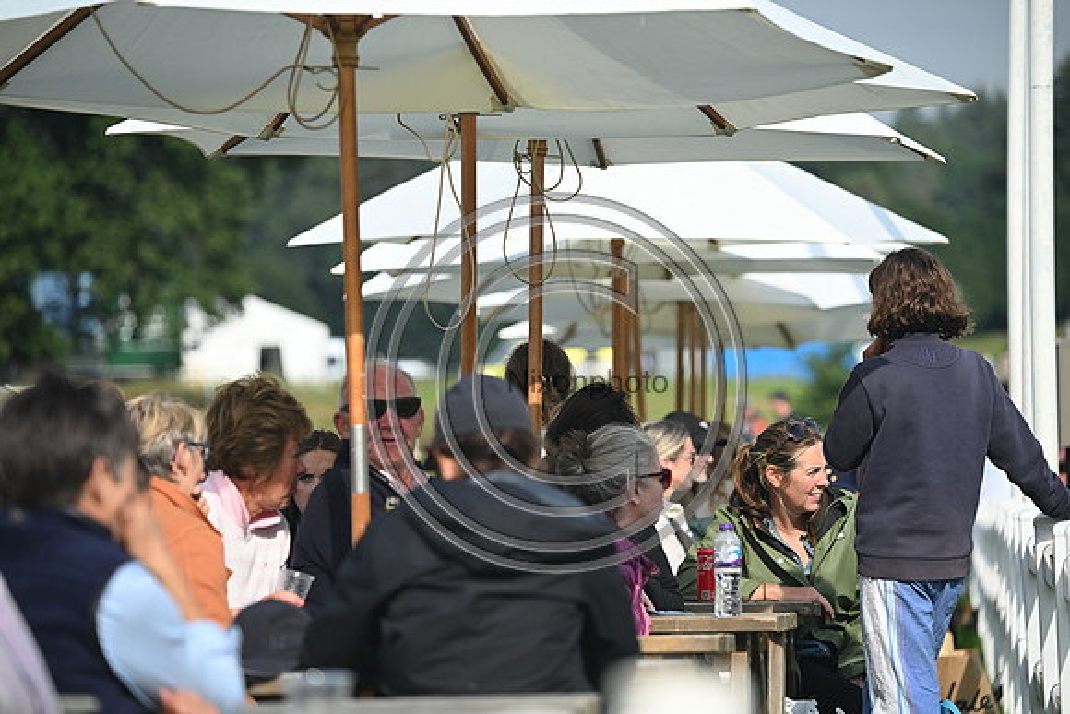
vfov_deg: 6.2
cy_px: 357
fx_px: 6540
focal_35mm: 220
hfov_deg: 9.4
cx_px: 535
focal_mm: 220
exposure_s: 1/1250
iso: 250
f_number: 5
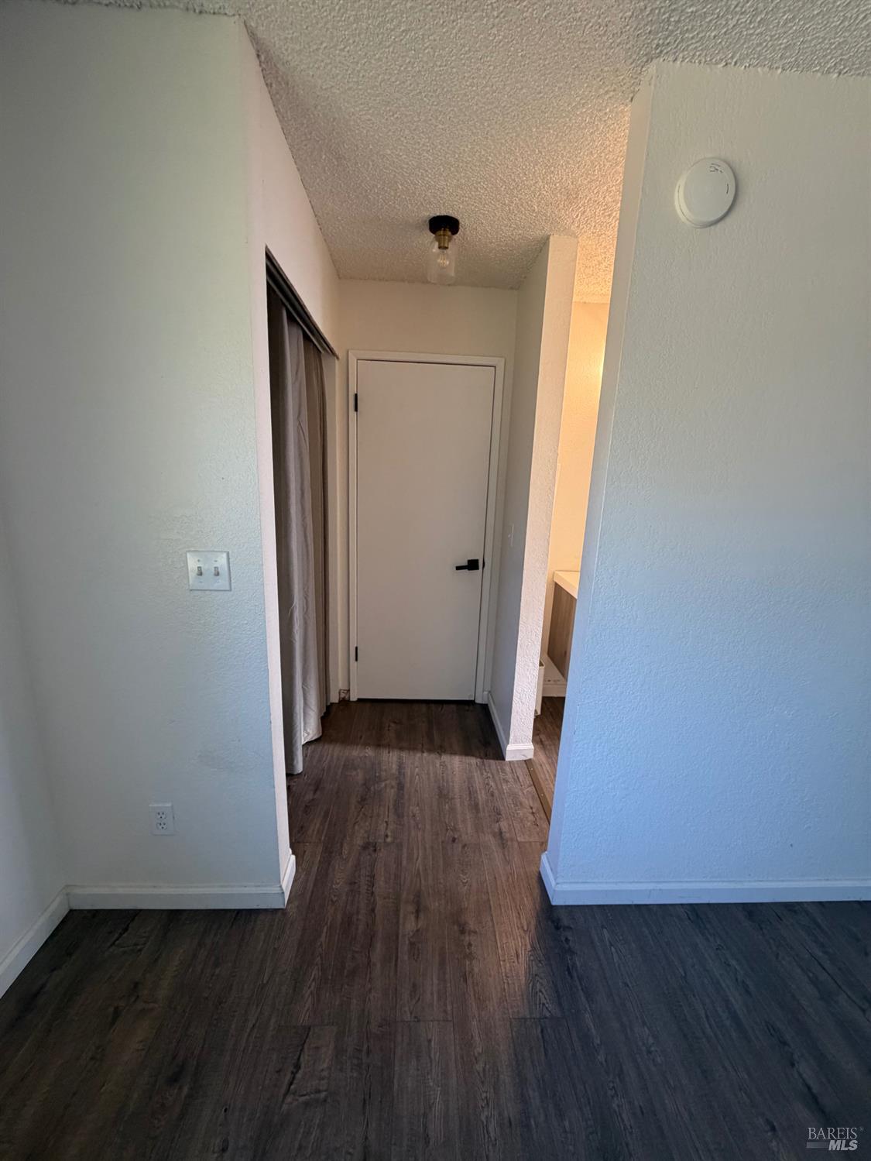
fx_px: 469
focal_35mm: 14
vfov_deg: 102.0
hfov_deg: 85.7
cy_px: 580
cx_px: 436
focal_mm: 2.22
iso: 320
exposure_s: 1/120
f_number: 2.2
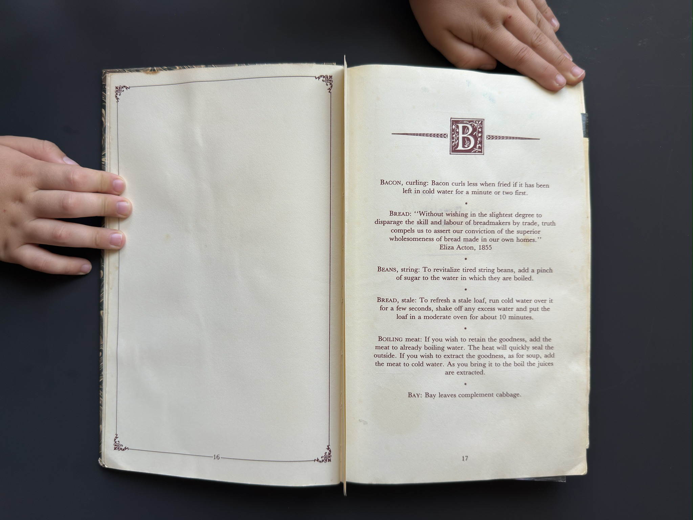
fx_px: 480
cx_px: 346
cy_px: 260
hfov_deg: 71.6
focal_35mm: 24
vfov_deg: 56.8
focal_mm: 6.76
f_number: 1.78
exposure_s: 1/175
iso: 80
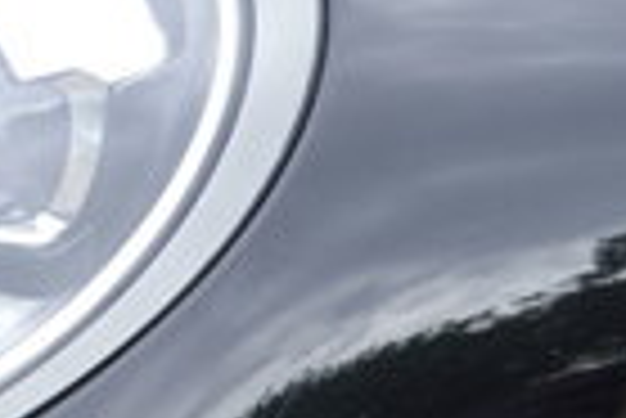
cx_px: -468
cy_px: 739
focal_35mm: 290
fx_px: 5044
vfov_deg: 4.7
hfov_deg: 6.9
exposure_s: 1/160
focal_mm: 35
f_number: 6.3
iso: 100
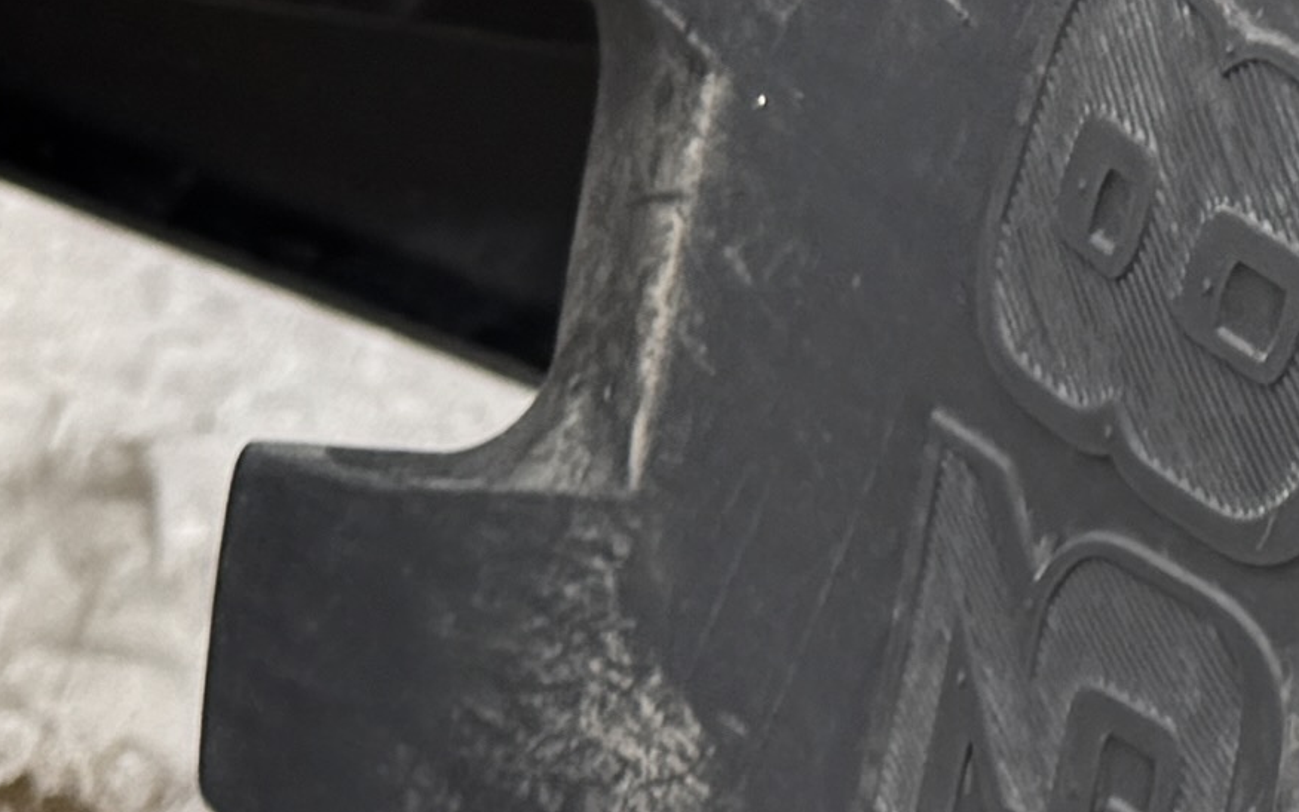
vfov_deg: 7.2
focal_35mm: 166
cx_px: 2681
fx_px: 5877
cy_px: -1484
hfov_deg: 11.3
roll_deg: -26.1
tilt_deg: -16.7
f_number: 1.78
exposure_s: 1/345
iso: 80
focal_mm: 6.76
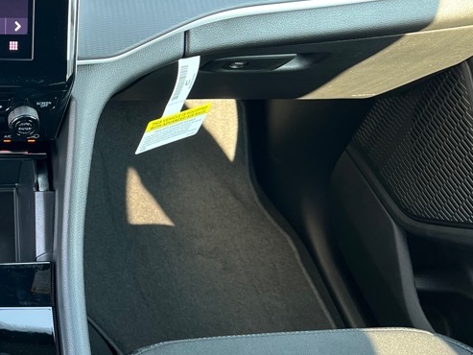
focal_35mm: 54
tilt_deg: -46.4
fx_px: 738
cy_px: 152
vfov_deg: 27.0
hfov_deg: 32.5
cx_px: -7
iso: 125
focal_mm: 5.7
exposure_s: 1/86
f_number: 1.5
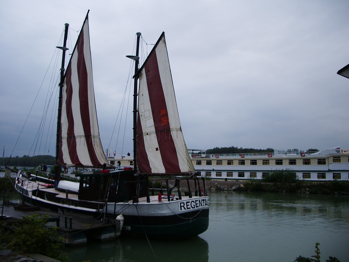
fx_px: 353
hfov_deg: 52.6
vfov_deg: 40.7
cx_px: 174
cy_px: 131
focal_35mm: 35
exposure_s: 1/100
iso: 100
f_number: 2.6
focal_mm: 5.8
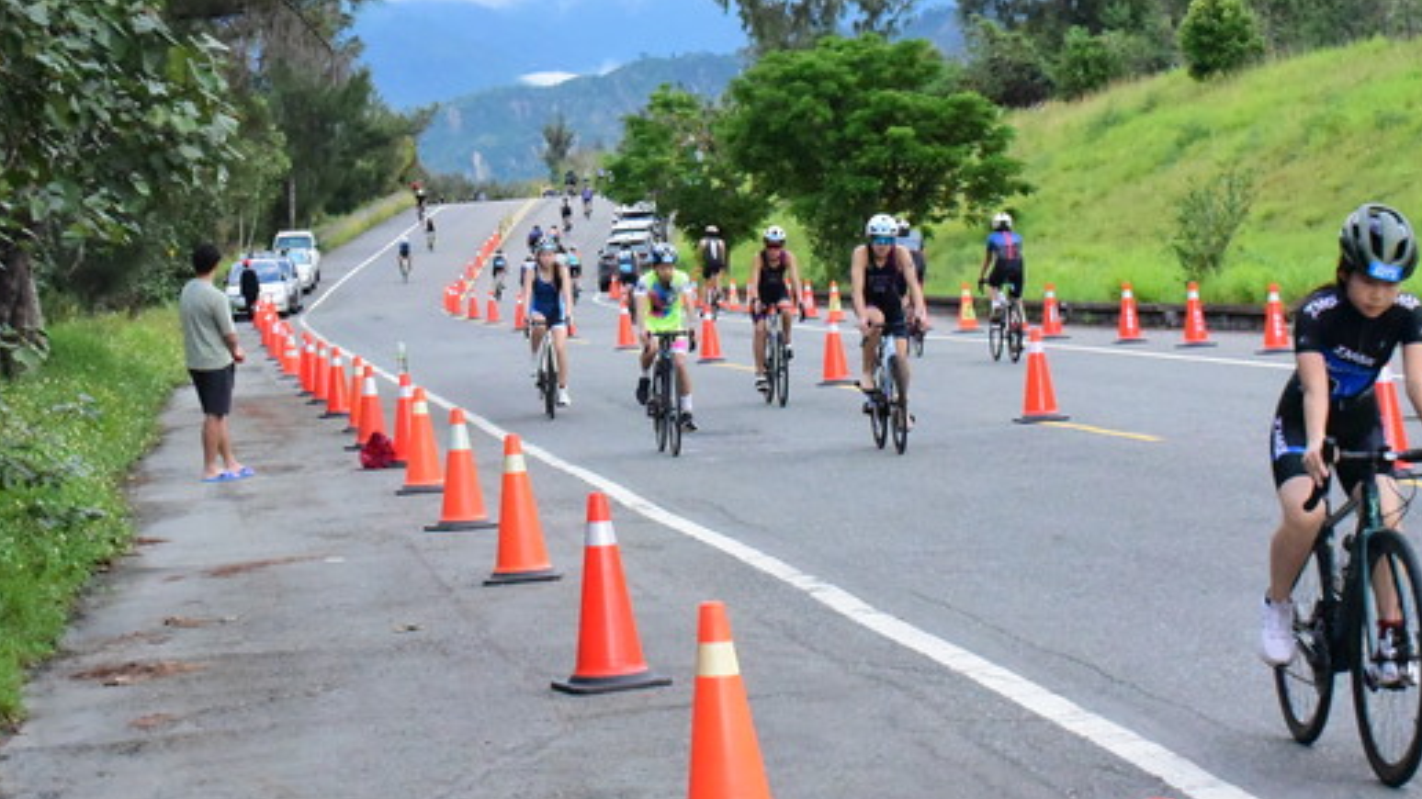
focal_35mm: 111
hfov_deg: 19.3
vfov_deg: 10.9
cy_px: 291
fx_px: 4184
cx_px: 686
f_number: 11
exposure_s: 1/2000
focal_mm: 70
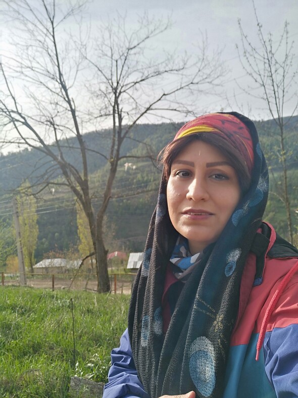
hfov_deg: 53.1
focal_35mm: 26
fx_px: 299
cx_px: 149
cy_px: 199
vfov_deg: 67.3
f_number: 2
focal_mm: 3.62
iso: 100
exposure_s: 1/825
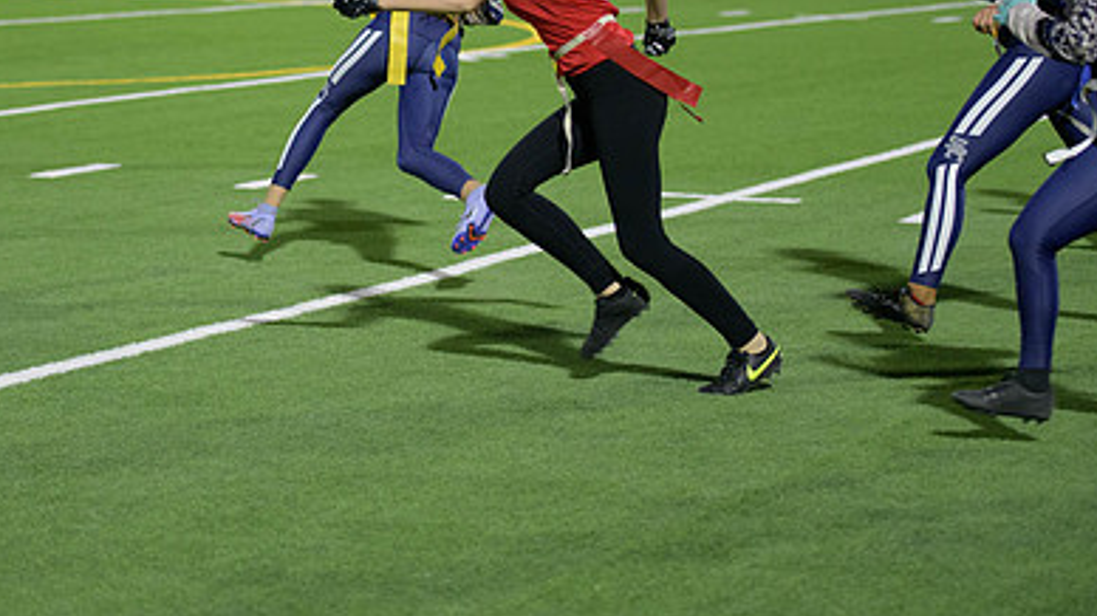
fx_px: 3868
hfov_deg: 16.1
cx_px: 331
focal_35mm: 133
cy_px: 106
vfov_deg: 9.1
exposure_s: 1/640
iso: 2500
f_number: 2.8
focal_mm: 85
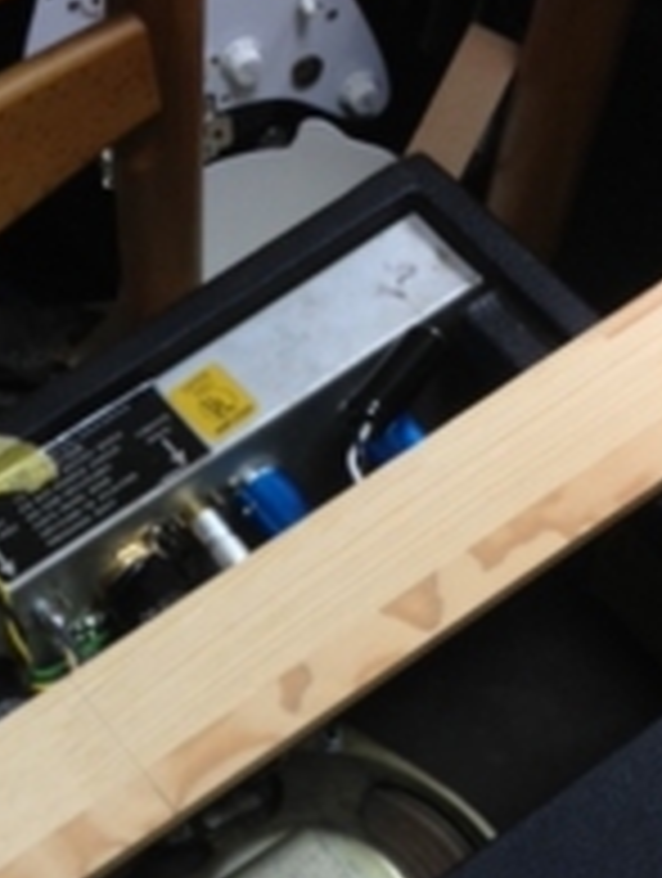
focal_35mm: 76
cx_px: 140
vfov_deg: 25.2
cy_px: 707
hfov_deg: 19.3
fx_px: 1932
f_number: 2.4
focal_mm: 4.13
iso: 50
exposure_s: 1/24
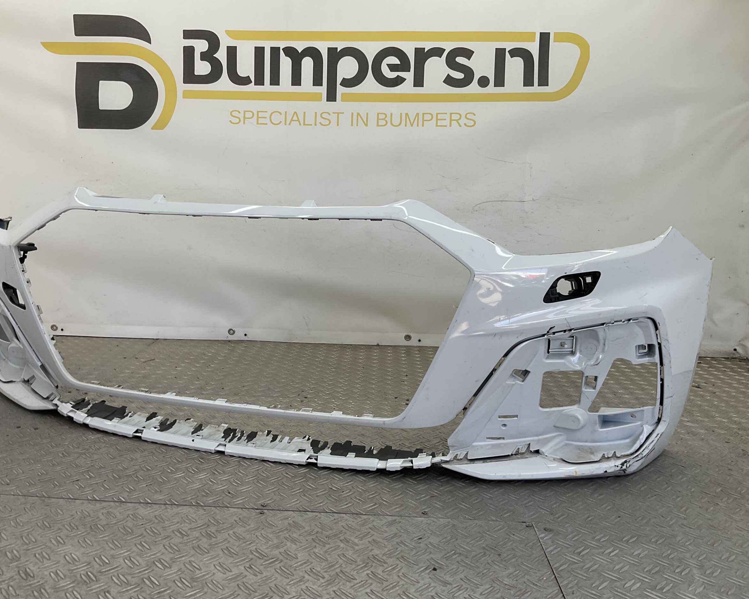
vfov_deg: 47.1
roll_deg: -3.1
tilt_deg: -8.5
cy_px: 292
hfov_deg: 57.1
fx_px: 687
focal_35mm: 31
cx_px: 348
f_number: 1.8
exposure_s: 1/184
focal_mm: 3
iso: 16
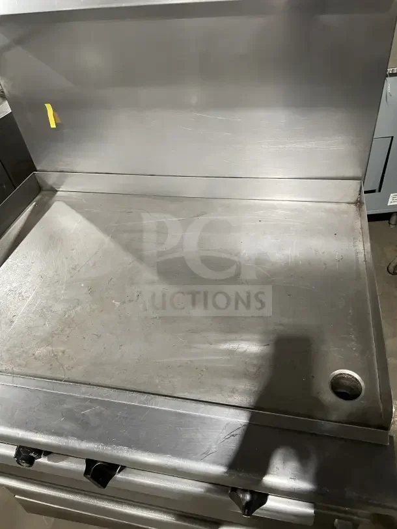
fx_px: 397
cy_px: 264
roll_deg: +7.5
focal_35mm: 26
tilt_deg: -43.3
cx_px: 198
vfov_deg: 67.3
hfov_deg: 53.1
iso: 250
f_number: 1.6
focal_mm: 4.2
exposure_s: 1/60
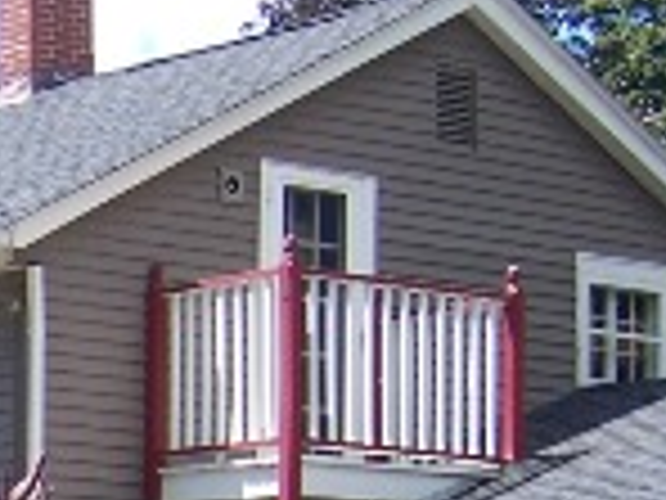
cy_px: 815
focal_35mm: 151
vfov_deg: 9.5
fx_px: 2905
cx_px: -515
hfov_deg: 12.1
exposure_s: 1/500
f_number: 2.8
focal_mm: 6.2
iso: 80
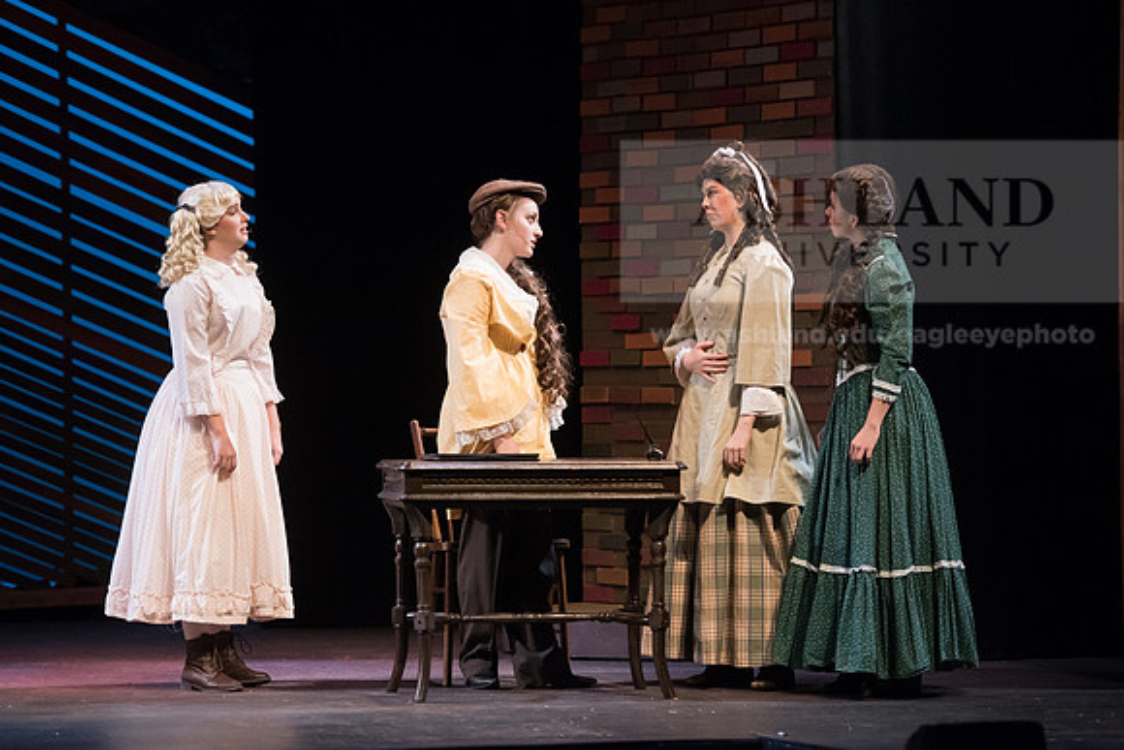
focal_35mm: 145
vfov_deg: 9.5
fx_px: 4528
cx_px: 562
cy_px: 375
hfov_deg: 14.2
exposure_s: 1/320
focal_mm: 145
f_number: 3.2
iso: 4000
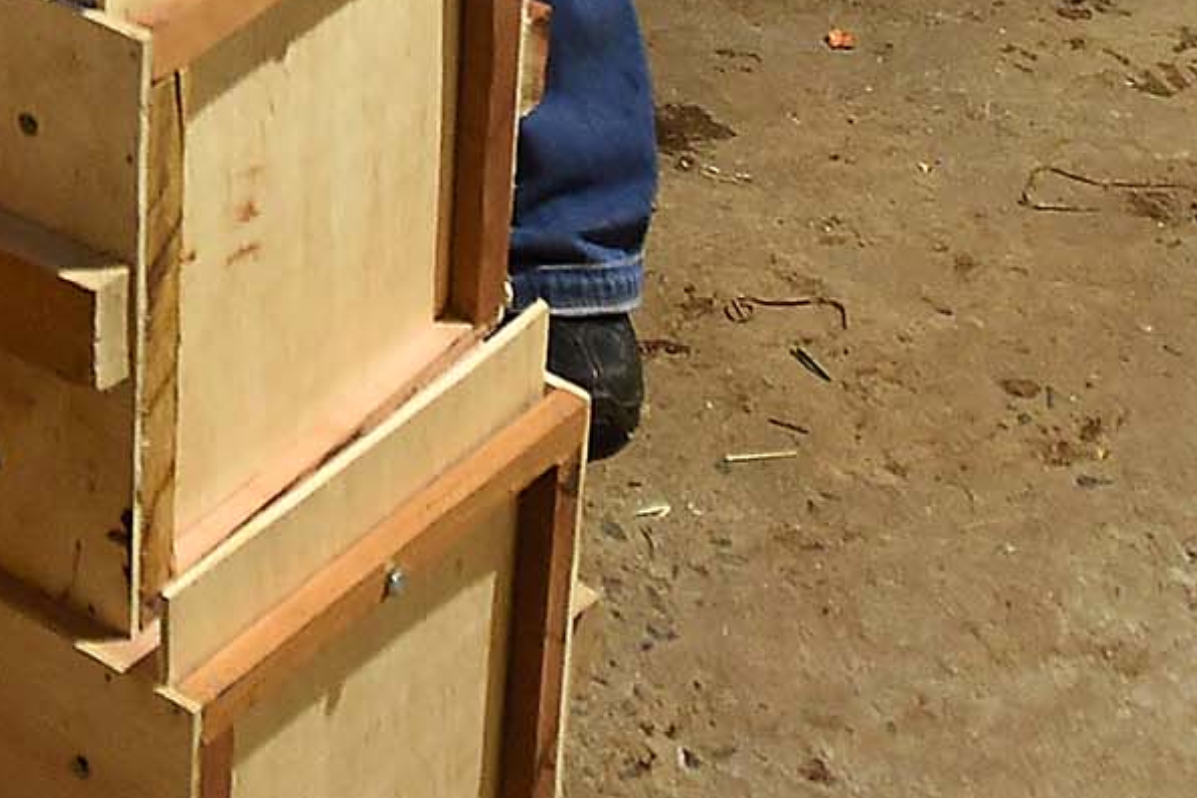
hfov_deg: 16.3
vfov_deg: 10.0
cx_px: -209
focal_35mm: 121
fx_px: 4024
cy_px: -1069
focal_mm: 24
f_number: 4.5
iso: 4000
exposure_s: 1/60
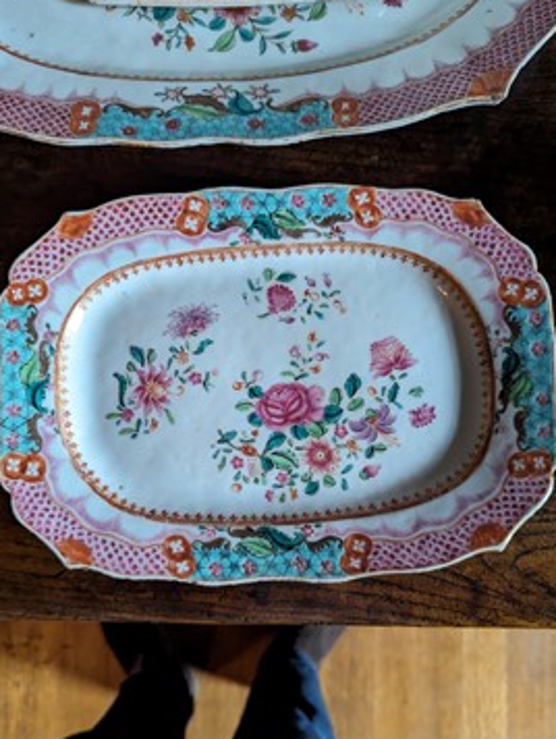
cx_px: 279
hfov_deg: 51.5
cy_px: 388
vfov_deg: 65.2
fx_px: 577
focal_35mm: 27
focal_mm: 6.81
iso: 932
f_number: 1.85
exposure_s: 1/100
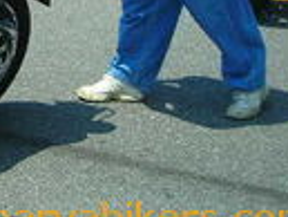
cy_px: -98
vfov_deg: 12.1
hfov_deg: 15.5
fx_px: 983
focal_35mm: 118
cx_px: -127
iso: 50
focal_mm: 6.3
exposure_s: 1/530
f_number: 3.2
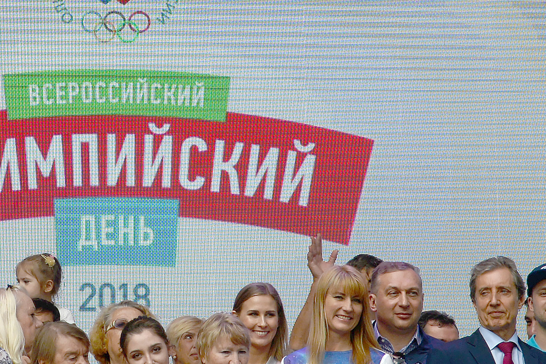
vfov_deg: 9.1
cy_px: 194
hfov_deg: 13.5
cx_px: 139
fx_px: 2291
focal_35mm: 151
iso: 200
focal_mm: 38
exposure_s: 1/1000
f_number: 7.1
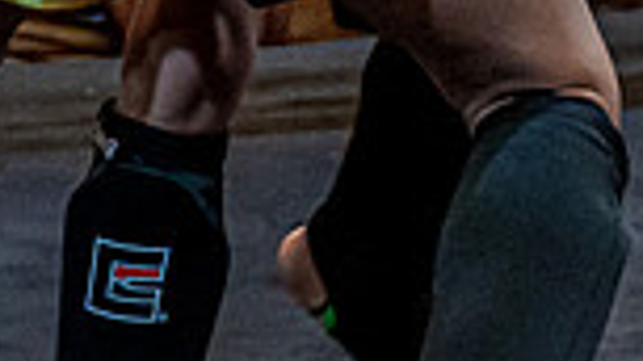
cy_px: -743
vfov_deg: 3.6
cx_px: 33
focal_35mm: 329
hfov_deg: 6.5
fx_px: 5608
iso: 4000
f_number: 4
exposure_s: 1/500
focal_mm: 46
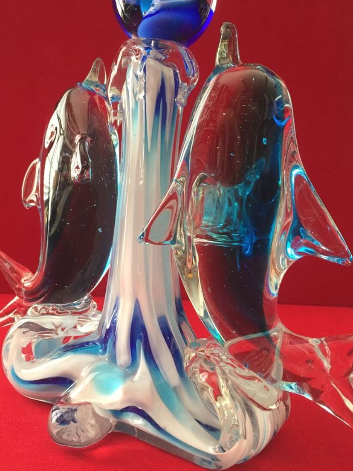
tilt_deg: -2.8
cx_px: 167
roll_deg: -1.8
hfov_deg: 40.7
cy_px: 203
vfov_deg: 52.5
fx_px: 476
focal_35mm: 35
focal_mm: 4.15
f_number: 2.2
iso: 64
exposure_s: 1/33
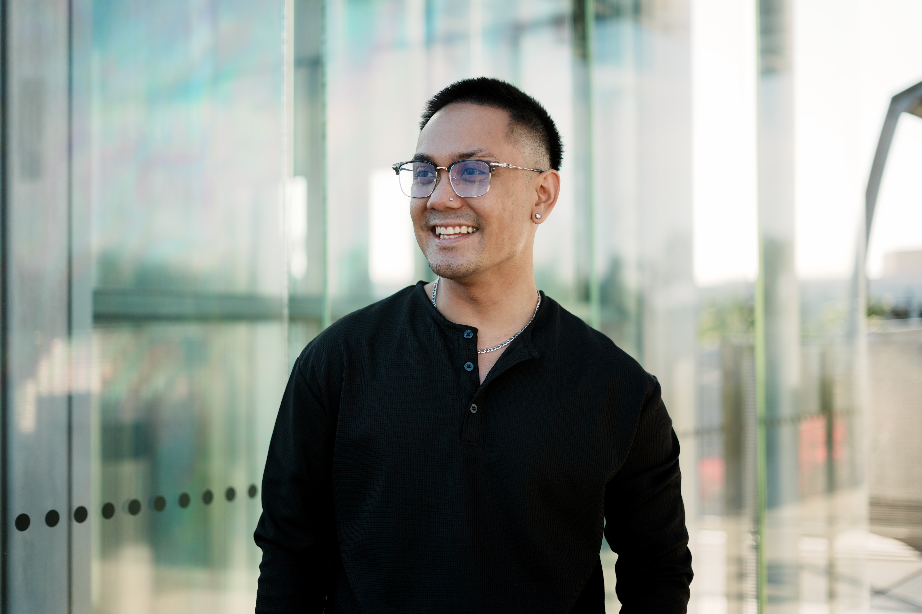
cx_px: 461
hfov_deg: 39.6
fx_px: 1280
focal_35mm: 50
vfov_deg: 27.0
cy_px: 307
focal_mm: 50
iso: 125
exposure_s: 1/125
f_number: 1.8
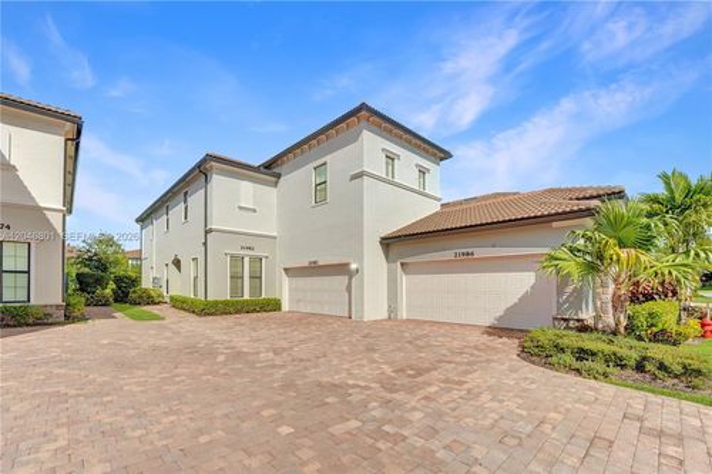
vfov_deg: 81.2
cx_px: 356
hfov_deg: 104.3
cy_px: 237
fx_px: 277
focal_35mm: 14
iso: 1250
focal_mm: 14
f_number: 18
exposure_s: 1/500
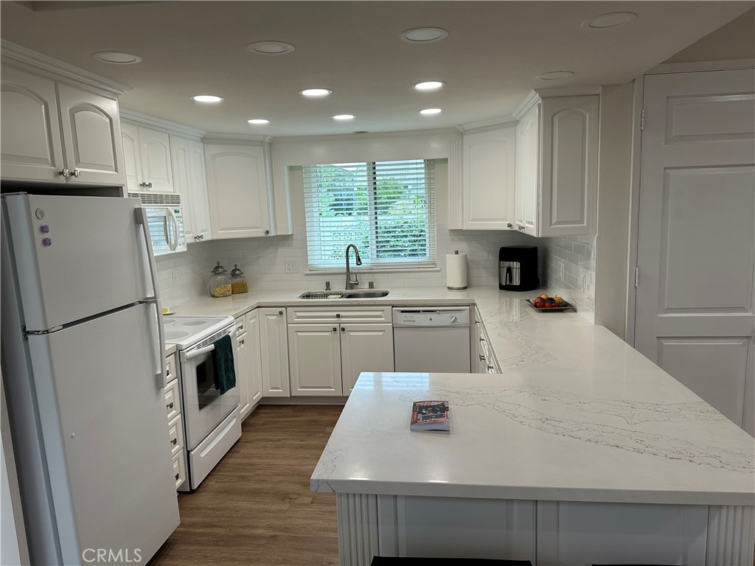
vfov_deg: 56.8
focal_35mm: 24
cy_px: 283
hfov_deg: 71.6
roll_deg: +2.2
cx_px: 378
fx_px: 523
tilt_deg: -8.1
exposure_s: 1/120
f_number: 1.78
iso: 125
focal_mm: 6.86
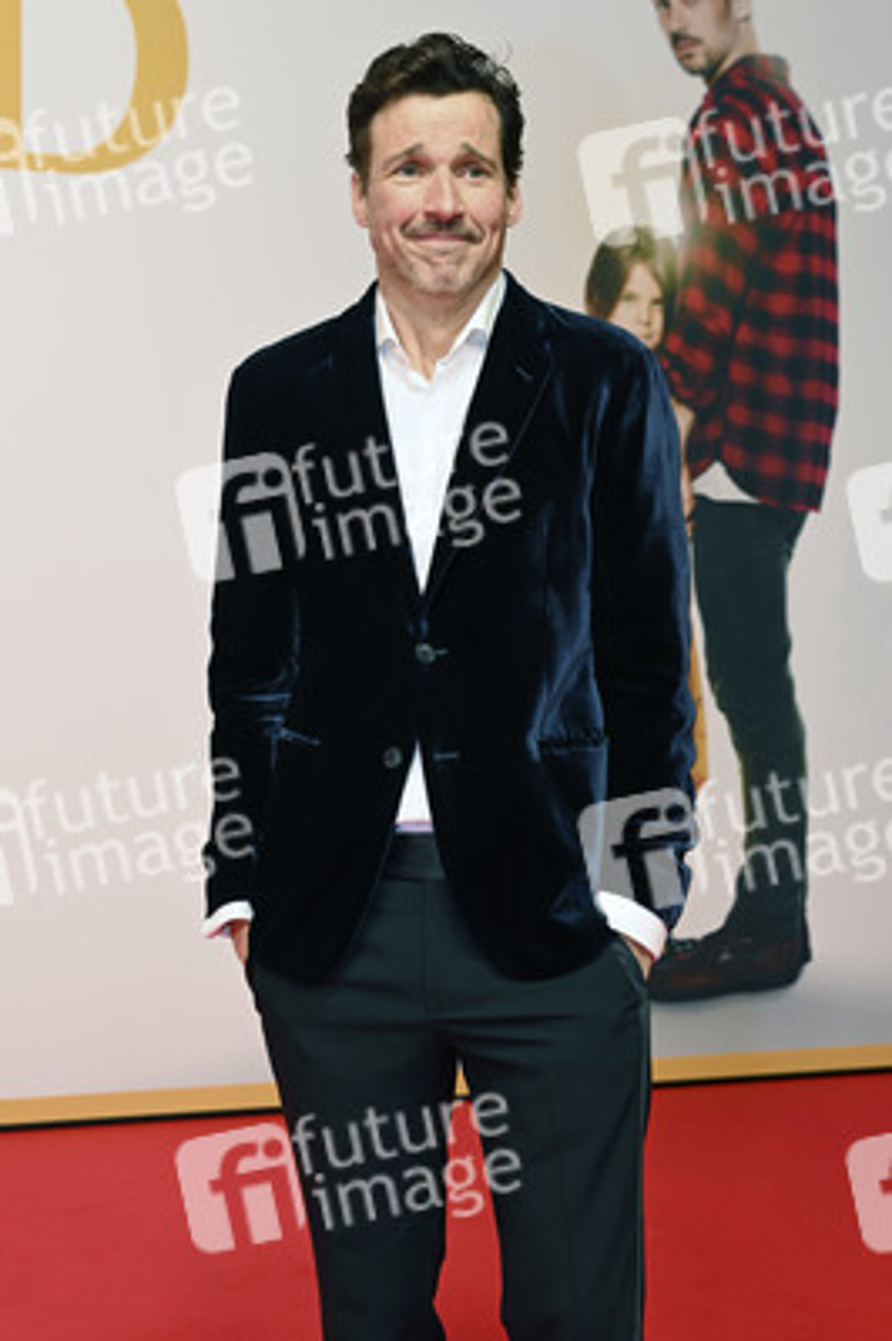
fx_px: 1899
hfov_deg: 26.4
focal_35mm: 51
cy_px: 670
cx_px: 446
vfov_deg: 38.9
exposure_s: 1/125
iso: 640
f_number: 5
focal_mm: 51
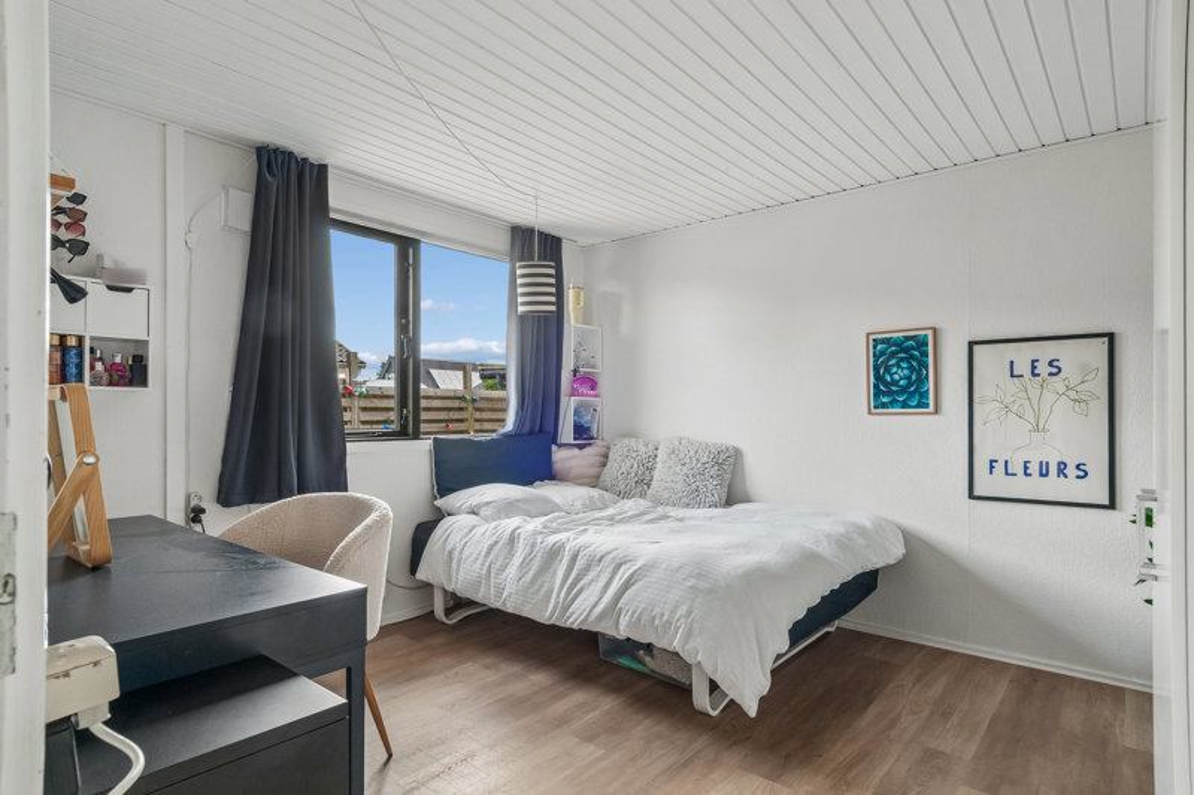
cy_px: 398
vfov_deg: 67.4
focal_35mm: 18
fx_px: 597
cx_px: 597
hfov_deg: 90.0
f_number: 10
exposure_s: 1/8
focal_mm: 12
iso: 400
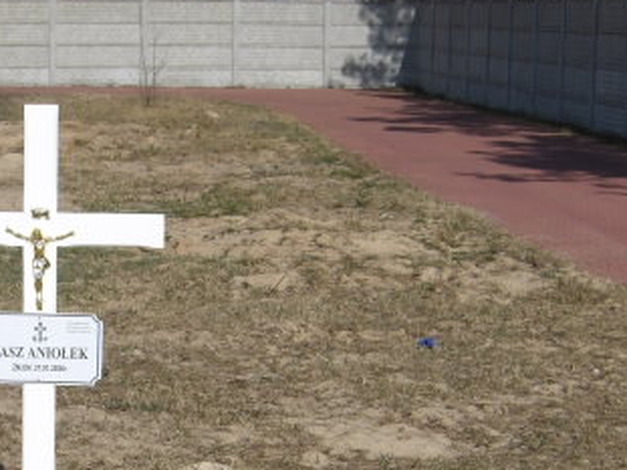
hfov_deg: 17.8
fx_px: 1974
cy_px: 460
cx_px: 56
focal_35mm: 109
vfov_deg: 13.4
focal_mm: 9.4
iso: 100
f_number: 15
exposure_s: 1/106
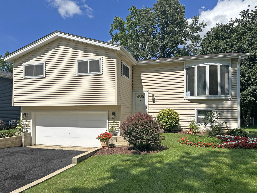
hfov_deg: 71.6
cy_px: 96
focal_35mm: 24
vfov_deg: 56.8
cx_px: 128
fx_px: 178
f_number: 1.8
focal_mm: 6.86
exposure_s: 1/8000
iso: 80
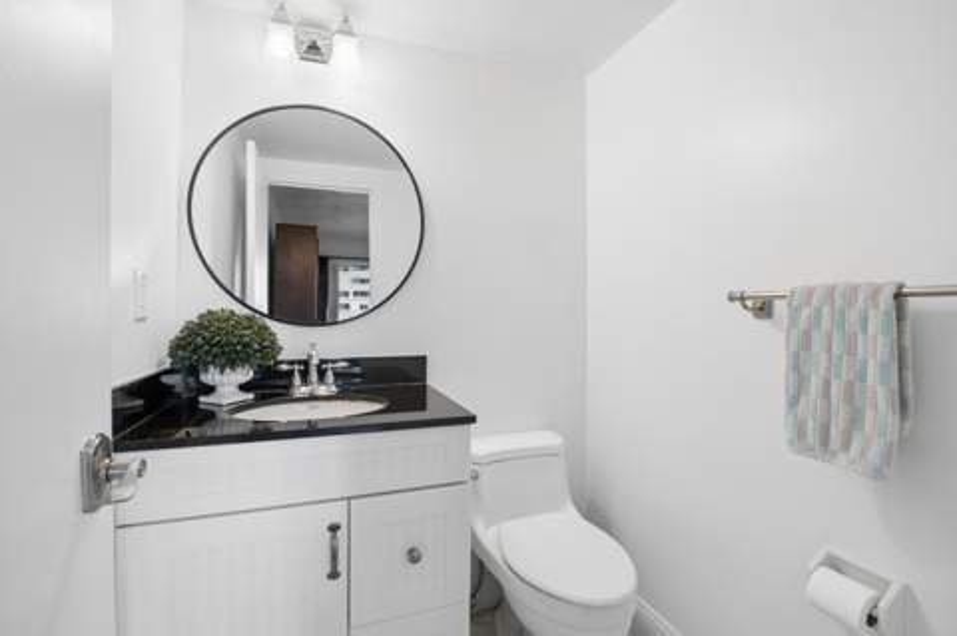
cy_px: 318
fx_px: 425
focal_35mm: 16
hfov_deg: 96.8
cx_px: 478
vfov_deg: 73.6
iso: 250
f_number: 8
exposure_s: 1/20
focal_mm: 16
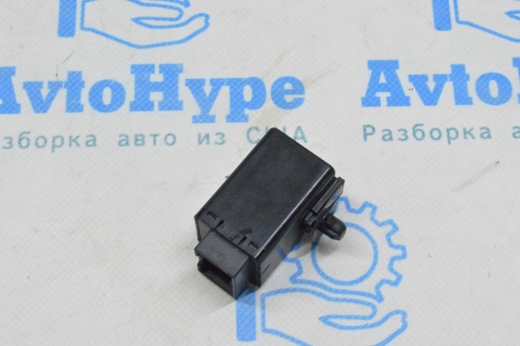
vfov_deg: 18.9
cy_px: 173
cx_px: 260
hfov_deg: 28.1
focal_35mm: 72
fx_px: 1039
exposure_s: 1/20
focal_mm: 48
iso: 6400
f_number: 20
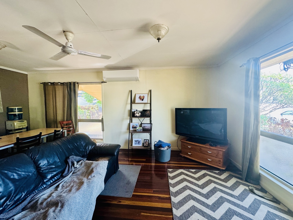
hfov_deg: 102.1
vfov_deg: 85.7
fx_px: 119
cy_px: 110
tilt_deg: -3.1
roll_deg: +0.6
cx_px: 146
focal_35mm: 14
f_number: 2.2
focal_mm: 2.22
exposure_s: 1/99
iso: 250
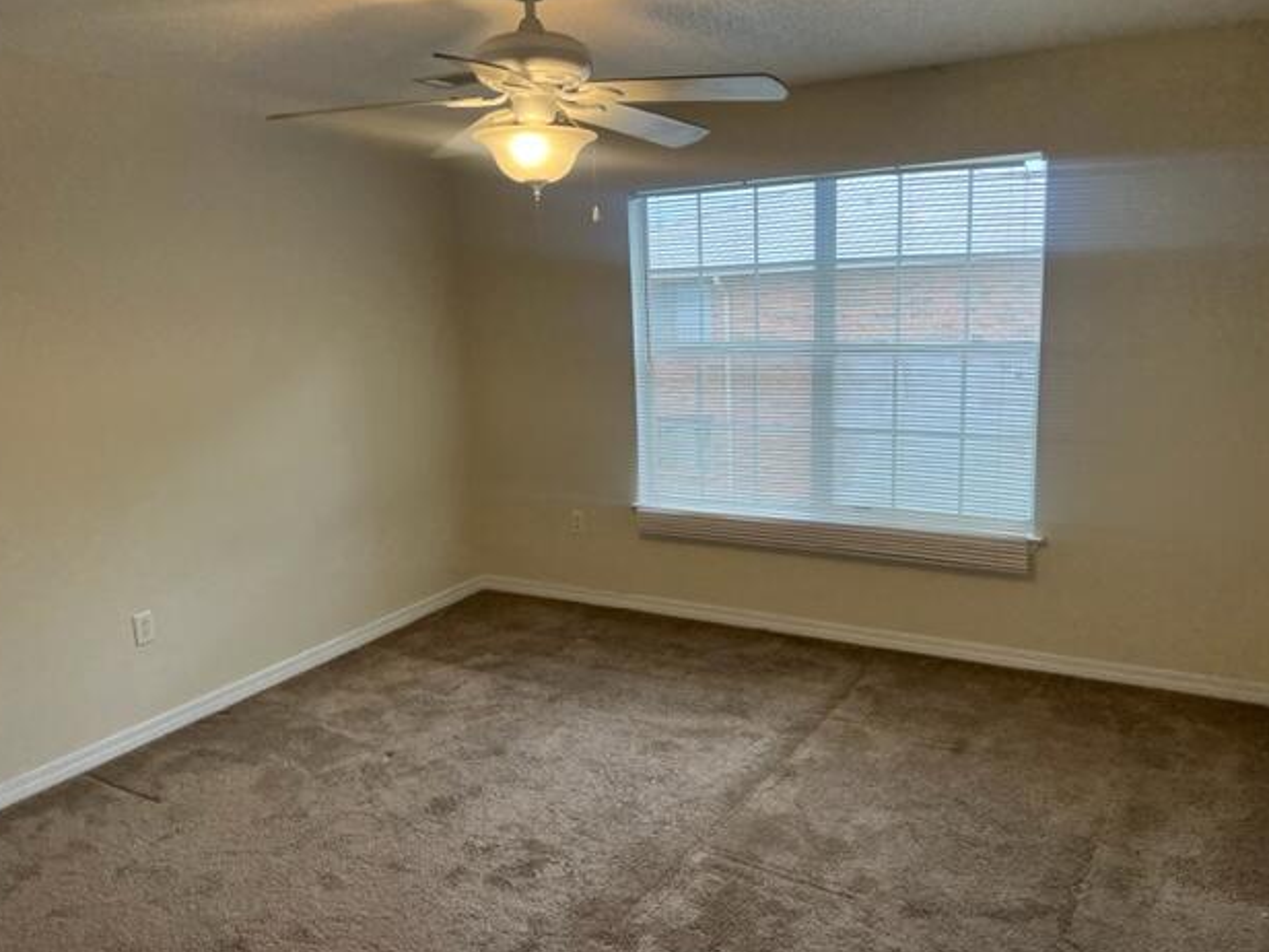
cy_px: 474
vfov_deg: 51.4
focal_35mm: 27
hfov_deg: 65.3
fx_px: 990
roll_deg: +2.3
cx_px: 628
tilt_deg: -10.9
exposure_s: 1/120
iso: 100
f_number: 1.5
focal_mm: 5.7
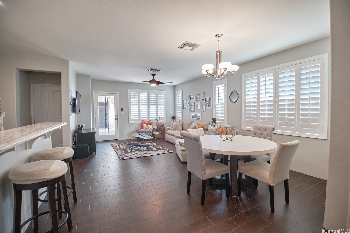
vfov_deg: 77.3
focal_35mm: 15
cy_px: 116
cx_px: 175
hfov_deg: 100.4
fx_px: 146
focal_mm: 10
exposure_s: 1/25
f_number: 4
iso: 500
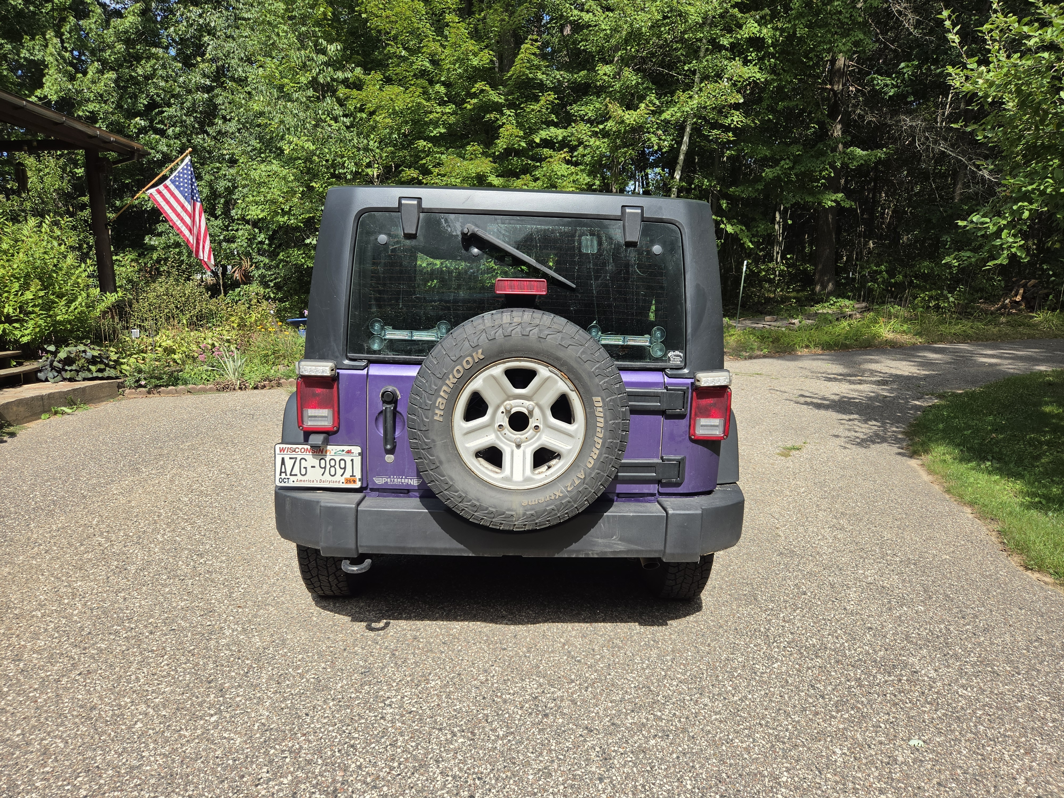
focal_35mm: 23
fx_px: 707
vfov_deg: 58.9
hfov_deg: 73.9
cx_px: 532
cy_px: 399
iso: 80
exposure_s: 1/1809
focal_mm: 5.4
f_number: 1.8
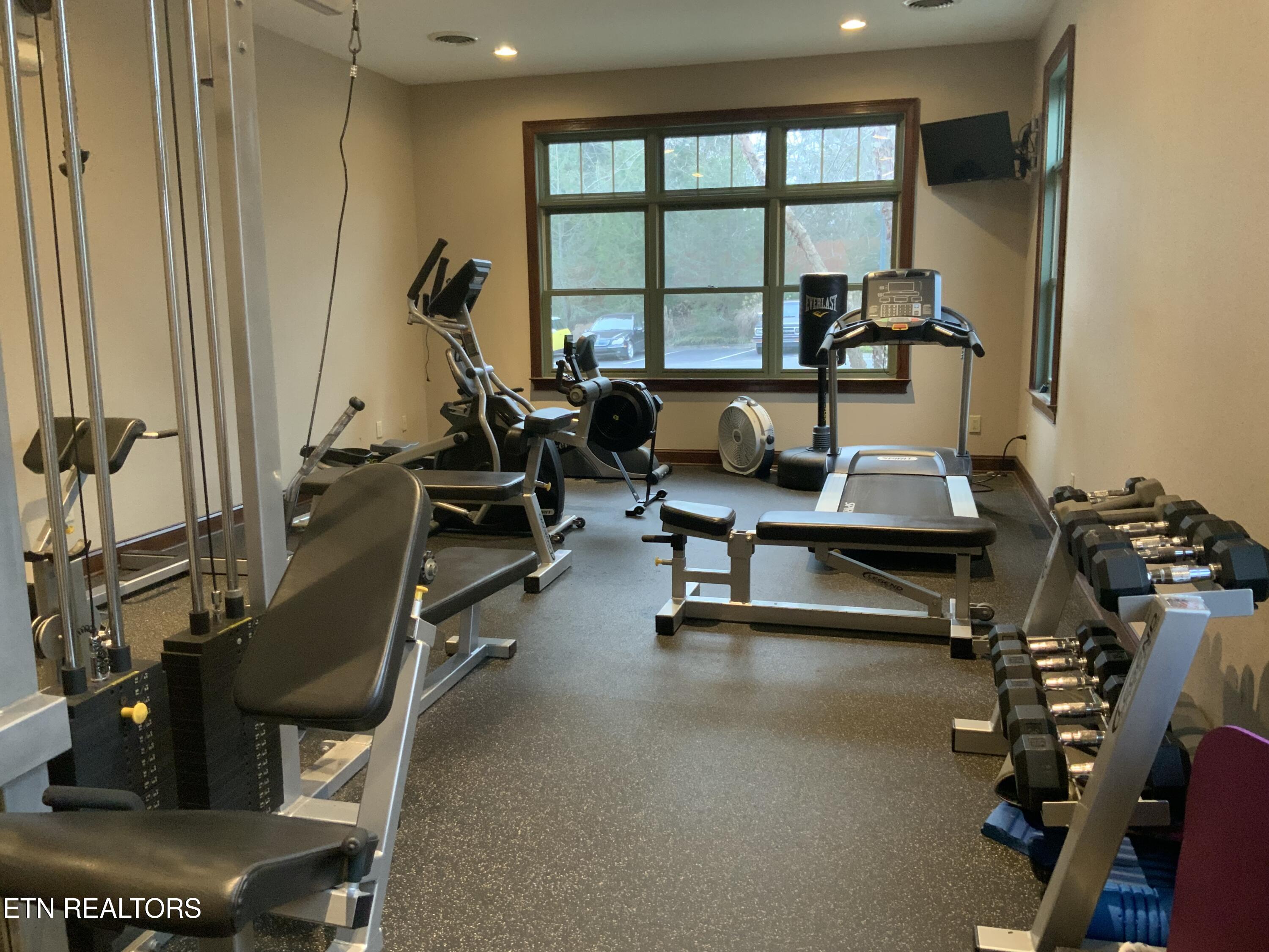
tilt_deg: -8.5
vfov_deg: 48.2
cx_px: 634
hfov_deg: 61.7
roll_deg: +1.1
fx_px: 1063
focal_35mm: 29
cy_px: 476
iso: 250
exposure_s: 1/60
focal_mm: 3
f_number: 1.8
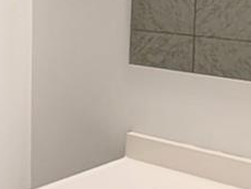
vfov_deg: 17.7
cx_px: -121
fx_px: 602
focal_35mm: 83
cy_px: 55
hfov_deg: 20.3
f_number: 1.95
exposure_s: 1/120
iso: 35
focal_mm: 2.23
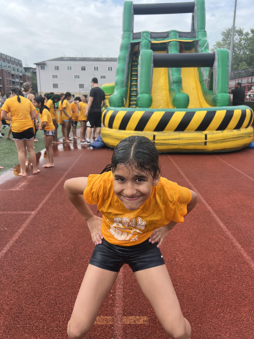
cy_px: 170
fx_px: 254
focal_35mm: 26
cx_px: 127
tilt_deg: -8.6
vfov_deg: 67.3
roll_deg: -1.6
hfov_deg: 53.1
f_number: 1.5
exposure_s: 1/1468
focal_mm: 5.7
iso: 50
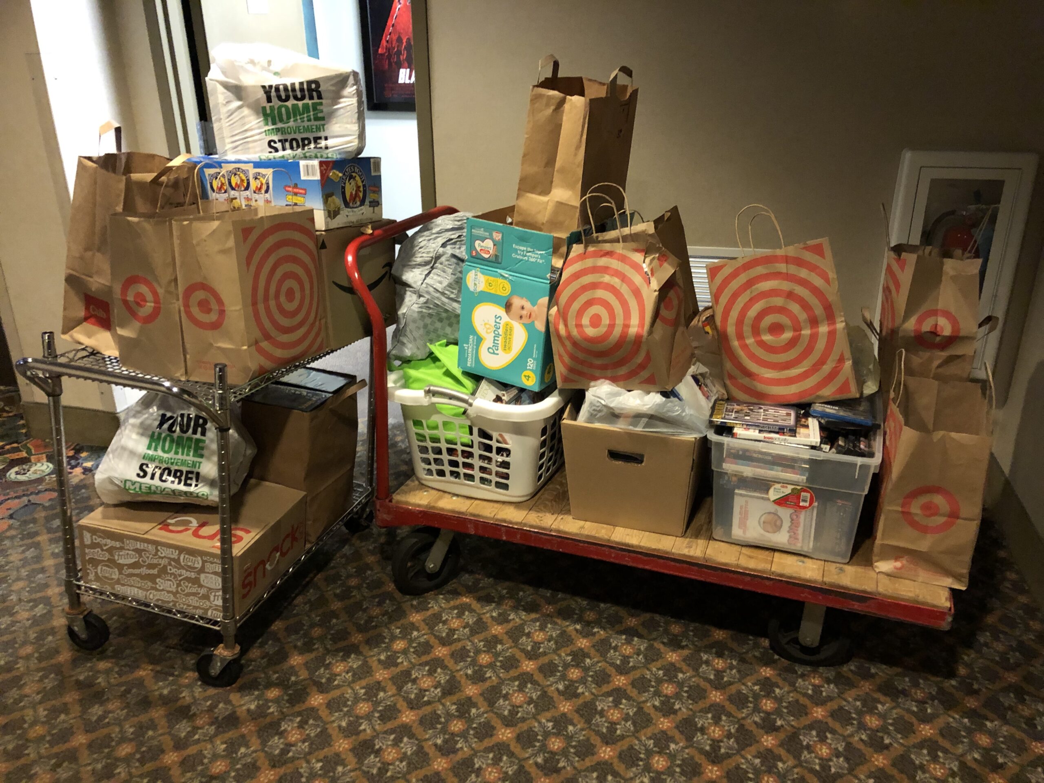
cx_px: 522
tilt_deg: -22.5
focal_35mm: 28
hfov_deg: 63.4
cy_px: 392
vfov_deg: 49.7
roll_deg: +0.1
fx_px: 844
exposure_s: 1/4
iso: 100
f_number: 1.8
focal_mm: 4
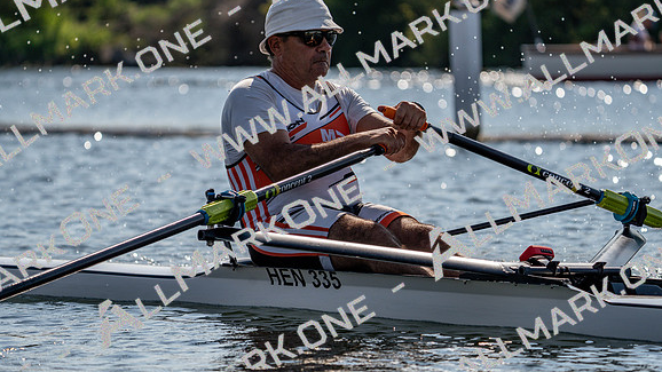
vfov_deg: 5.0
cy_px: 172
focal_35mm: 244
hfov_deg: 8.8
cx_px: 331
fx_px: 4283
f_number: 5.6
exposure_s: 1/1600
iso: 100
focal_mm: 232
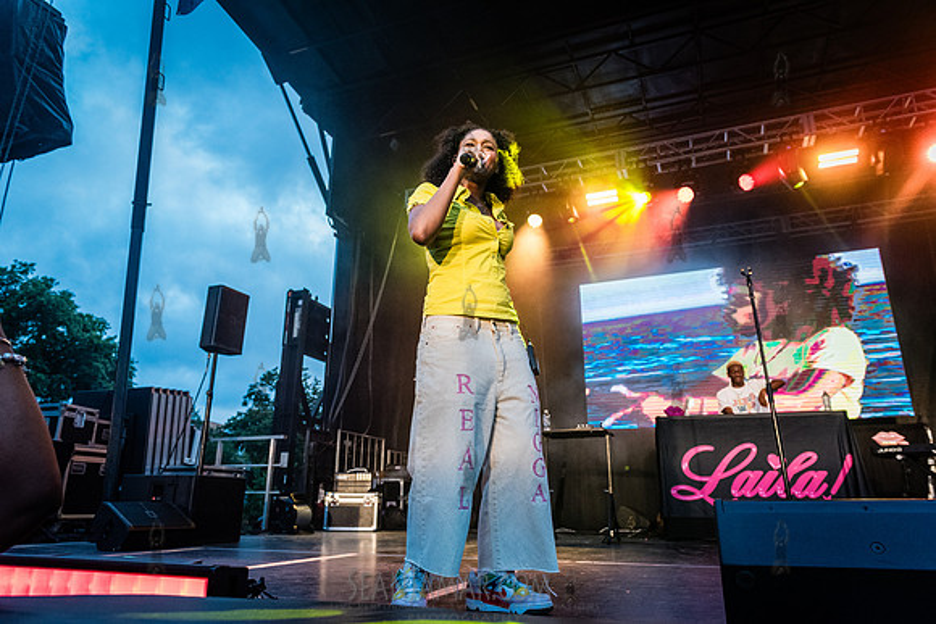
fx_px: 624
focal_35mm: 24
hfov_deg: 73.7
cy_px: 312
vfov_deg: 53.2
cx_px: 468
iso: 4000
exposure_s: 1/1000
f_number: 4
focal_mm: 24
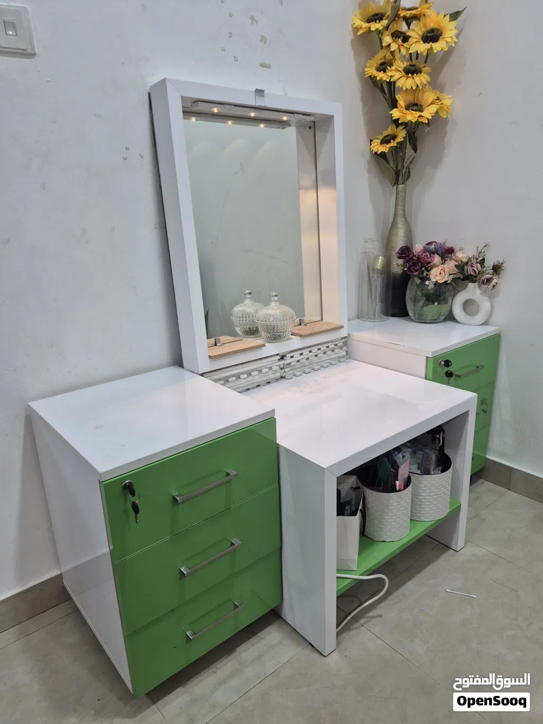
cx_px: 272
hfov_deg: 58.9
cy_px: 362
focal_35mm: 23
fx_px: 481
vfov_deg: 73.9
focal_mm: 5.4
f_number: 1.8
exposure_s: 1/100
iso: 160
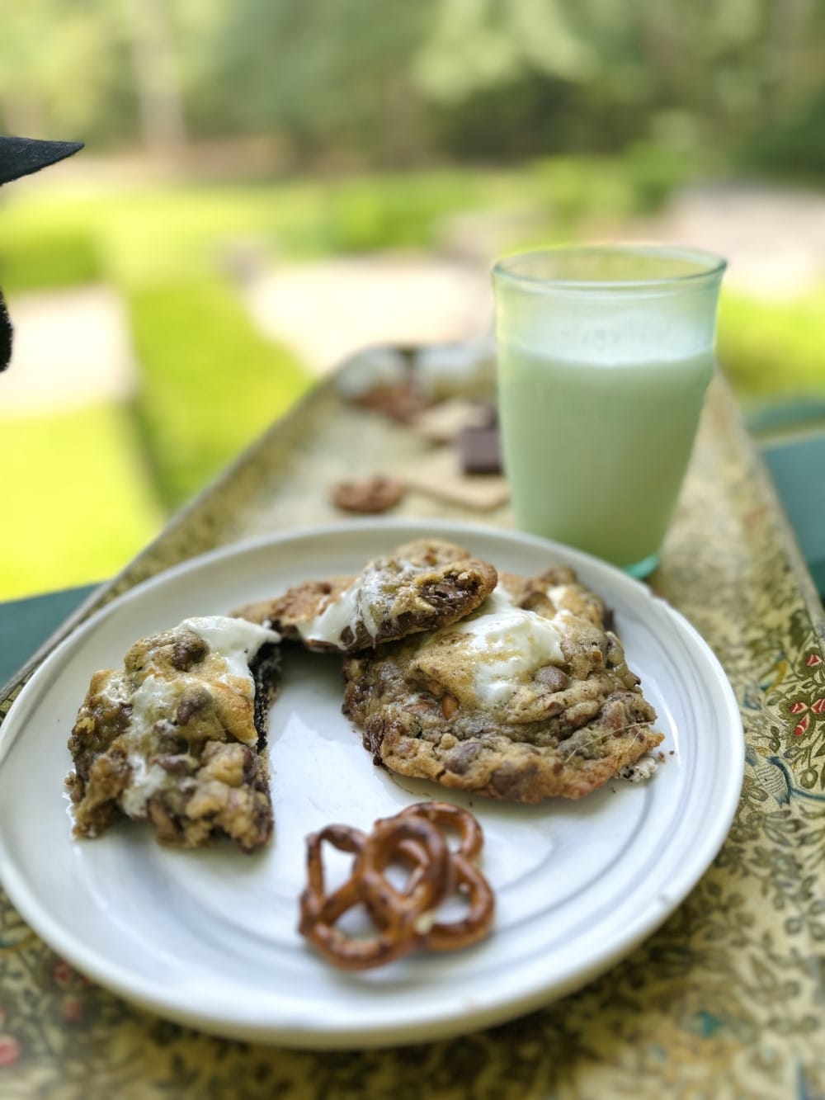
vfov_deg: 71.6
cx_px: 412
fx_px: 763
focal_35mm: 24
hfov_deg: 56.8
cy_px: 550
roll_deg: +2.2
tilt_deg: -28.1
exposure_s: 1/597
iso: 80
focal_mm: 6.86
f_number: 1.78
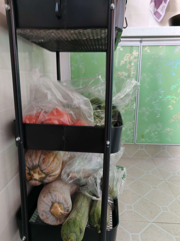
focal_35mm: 24
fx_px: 166
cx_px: 90
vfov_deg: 71.6
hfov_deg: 56.8
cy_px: 120
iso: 640
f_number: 1.8
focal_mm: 5.59
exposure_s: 1/50
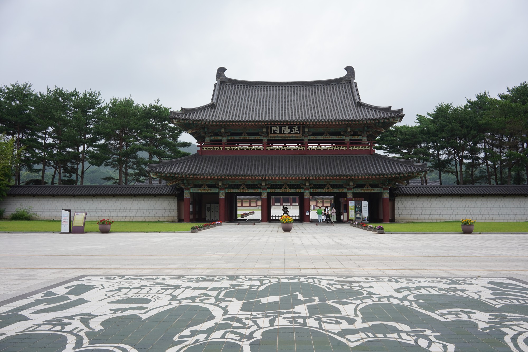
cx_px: 264
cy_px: 176
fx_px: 513
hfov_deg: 54.4
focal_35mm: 35
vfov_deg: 37.9
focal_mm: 35
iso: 400
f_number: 14
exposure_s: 1/80
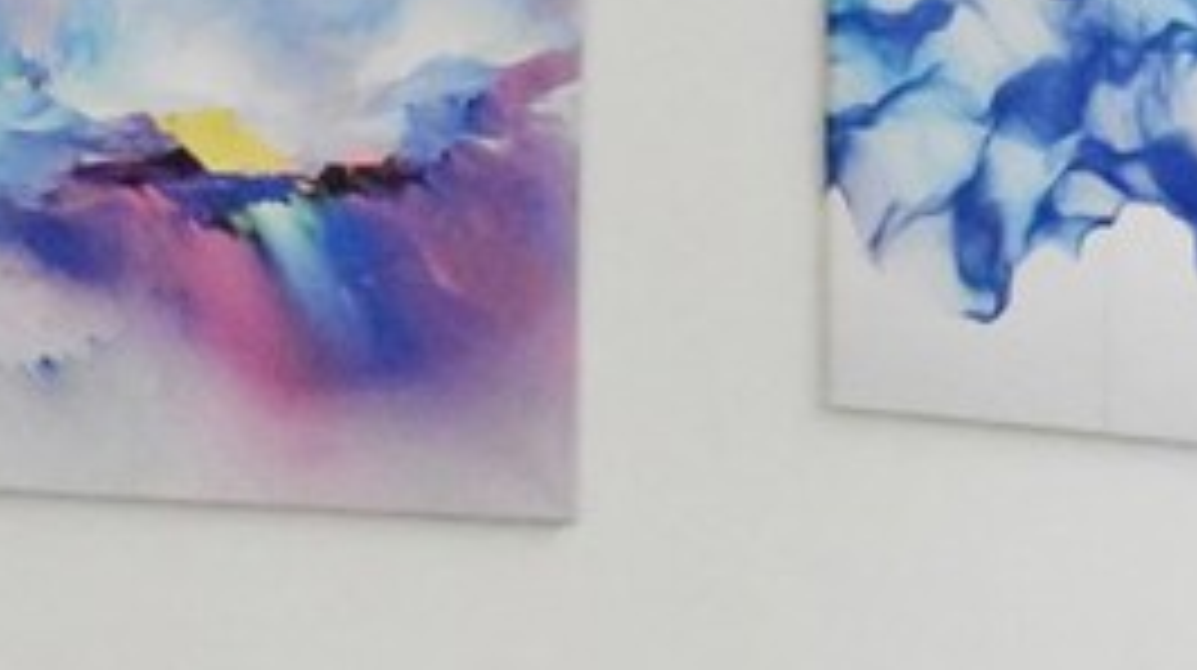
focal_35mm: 109
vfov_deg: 11.1
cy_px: 456
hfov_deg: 17.8
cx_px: 1750
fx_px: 3456
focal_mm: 18
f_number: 8
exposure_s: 1/400
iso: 10000
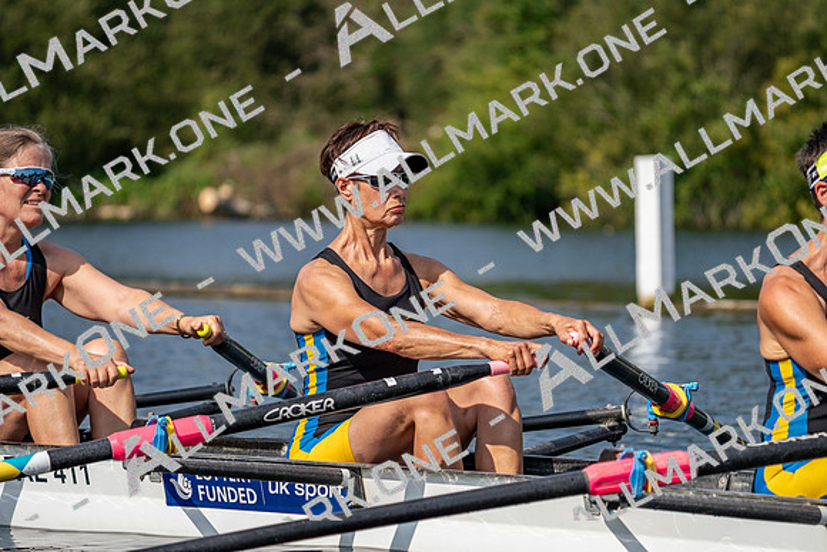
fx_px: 4963
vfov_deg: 6.4
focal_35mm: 216
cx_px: 414
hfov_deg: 9.5
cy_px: 276
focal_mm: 216
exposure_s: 1/1600
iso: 160
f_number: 5.6
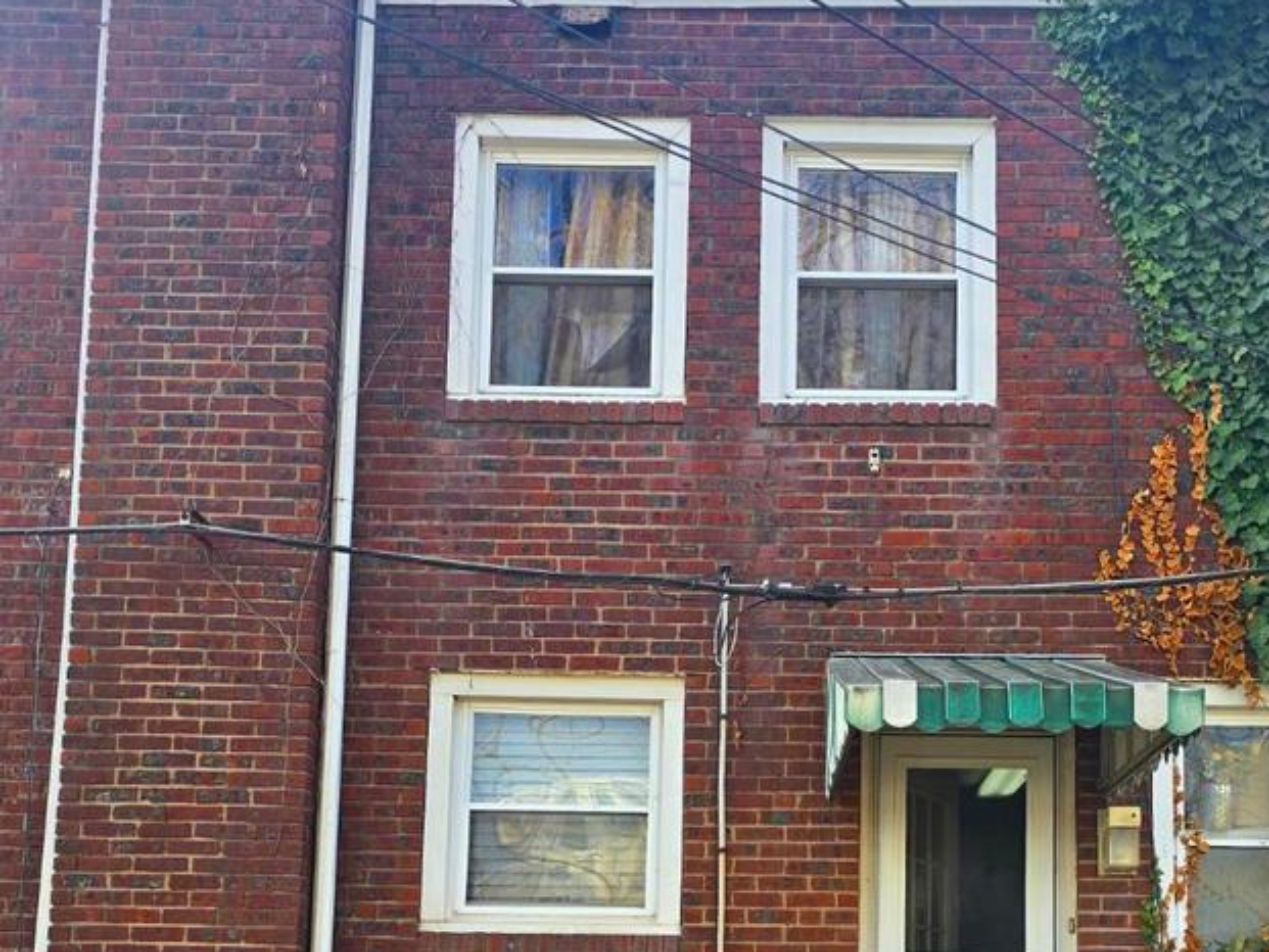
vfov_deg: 33.6
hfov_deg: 46.4
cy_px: 899
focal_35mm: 40
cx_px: 795
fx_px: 1467
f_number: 1.7
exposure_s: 1/220
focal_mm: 6.3
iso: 12
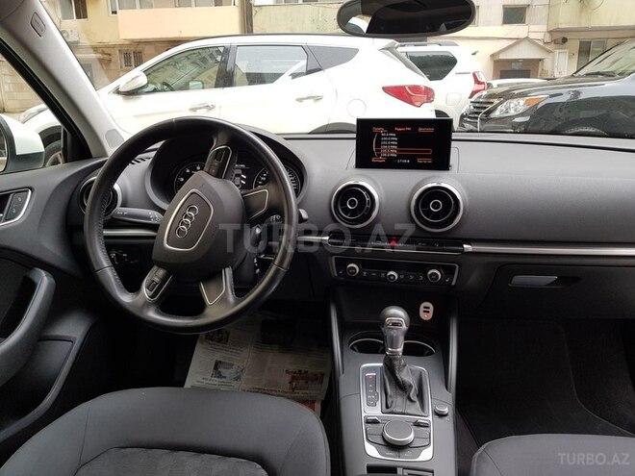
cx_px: 318
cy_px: 238
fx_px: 477
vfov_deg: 53.1
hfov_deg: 67.3
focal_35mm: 26
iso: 50
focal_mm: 4.2
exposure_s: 1/60
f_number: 1.7
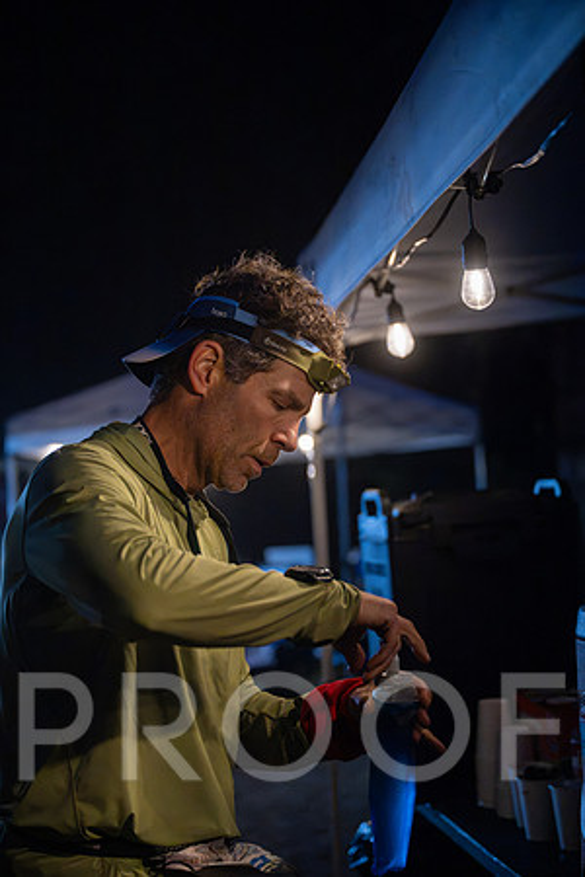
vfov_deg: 32.9
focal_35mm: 61
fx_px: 1487
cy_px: 438
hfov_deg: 22.3
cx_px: 292
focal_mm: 61
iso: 10000
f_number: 2.8
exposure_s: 1/250
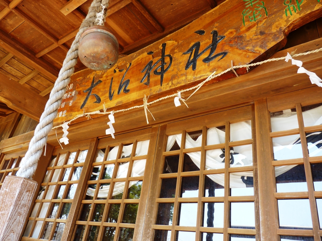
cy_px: 120
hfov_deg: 65.3
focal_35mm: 27
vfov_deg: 51.4
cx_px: 161
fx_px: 251
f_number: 2.8
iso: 80
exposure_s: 1/60
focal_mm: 4.8
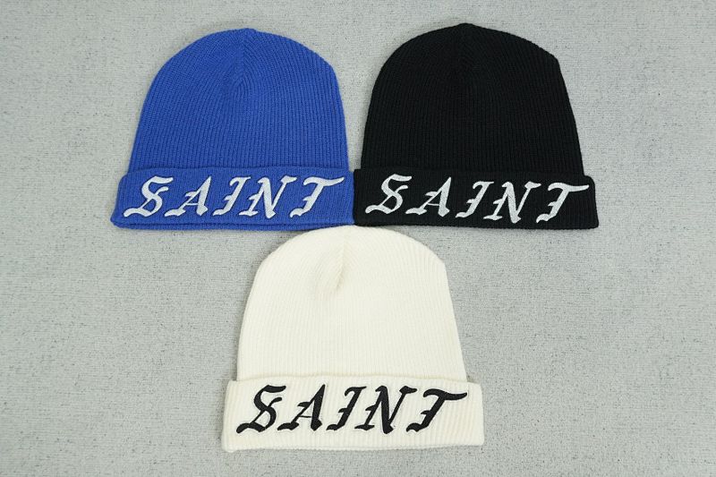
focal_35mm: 30
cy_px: 238
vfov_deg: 43.6
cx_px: 358
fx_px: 597
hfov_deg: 61.9
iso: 1000
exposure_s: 1/160
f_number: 8
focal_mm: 20
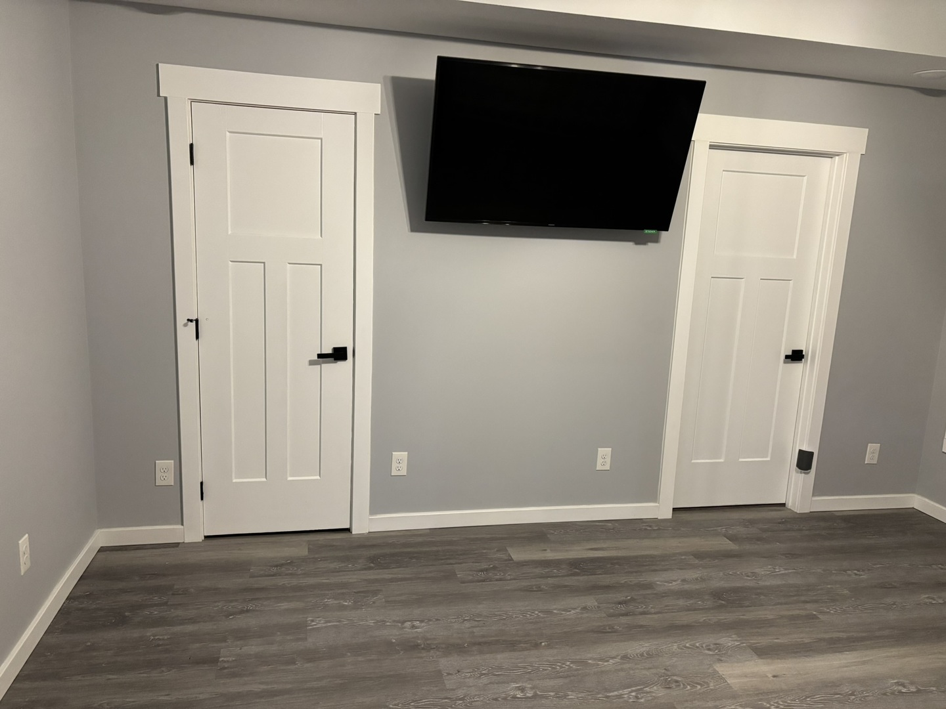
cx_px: 473
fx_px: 711
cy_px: 354
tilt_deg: -11.6
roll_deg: -2.2
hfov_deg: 67.3
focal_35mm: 26
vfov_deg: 53.1
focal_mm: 5.96
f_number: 1.6
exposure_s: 1/60
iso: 500
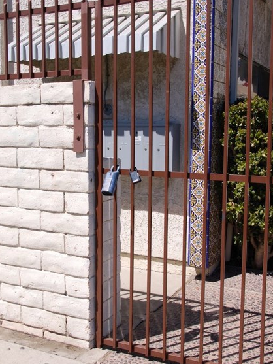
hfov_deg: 33.6
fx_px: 452
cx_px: 136
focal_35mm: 43
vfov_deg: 43.8
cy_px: 182
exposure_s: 1/320
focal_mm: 26
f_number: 9
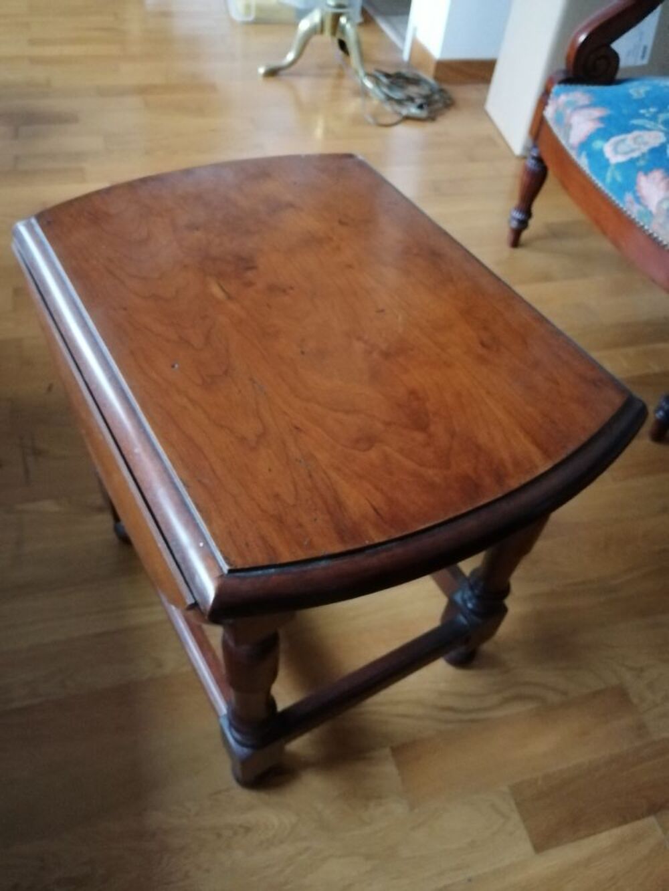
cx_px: 334
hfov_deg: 51.4
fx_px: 696
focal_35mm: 27
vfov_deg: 65.3
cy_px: 446
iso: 1000
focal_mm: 3.96
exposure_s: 1/14.3
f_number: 1.8
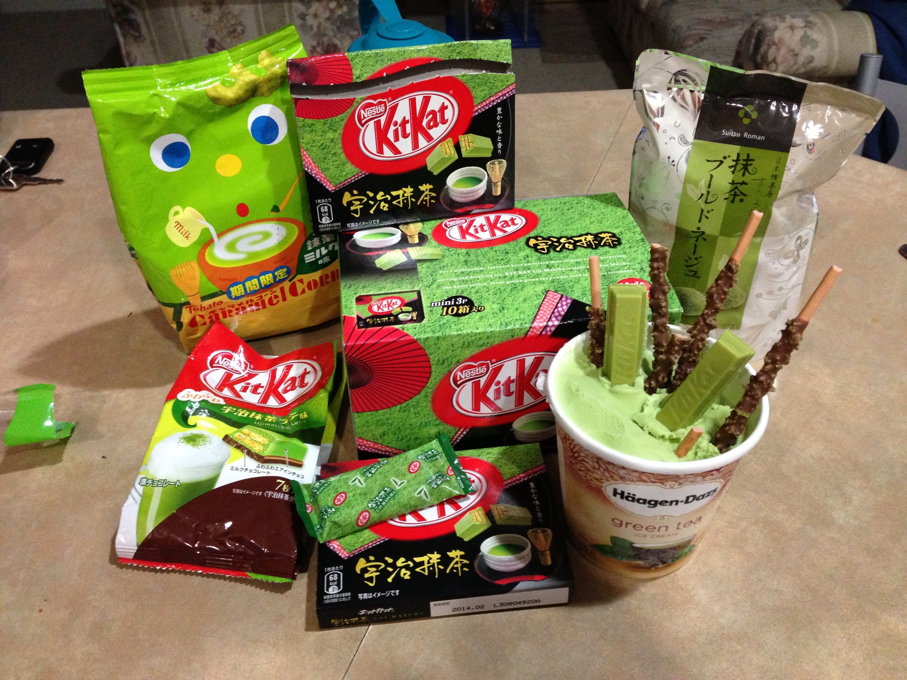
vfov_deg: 42.9
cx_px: 454
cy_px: 340
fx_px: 865
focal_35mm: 33
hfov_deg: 55.4
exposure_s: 1/15
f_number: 2.4
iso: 400
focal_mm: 4.13
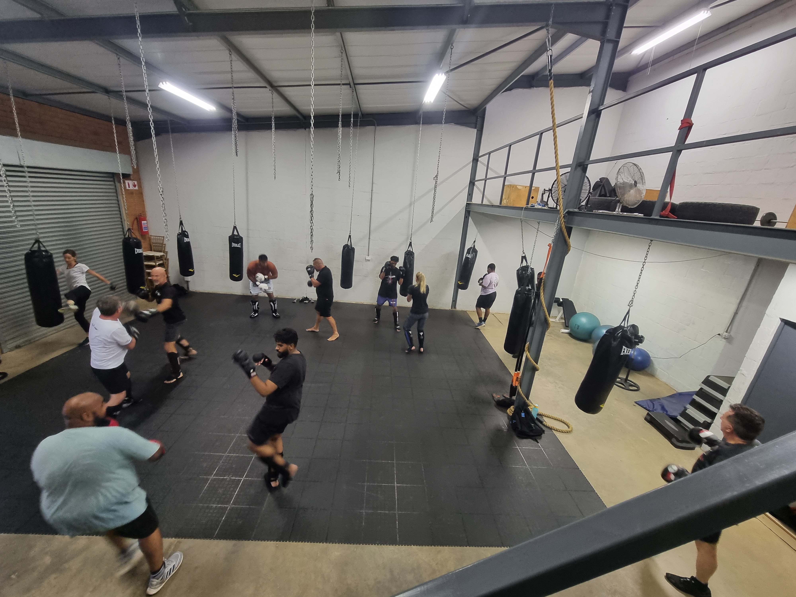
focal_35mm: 13
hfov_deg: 106.2
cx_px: 398
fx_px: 299
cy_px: 298
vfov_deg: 89.9
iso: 320
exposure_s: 1/33
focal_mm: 2.2
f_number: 2.2
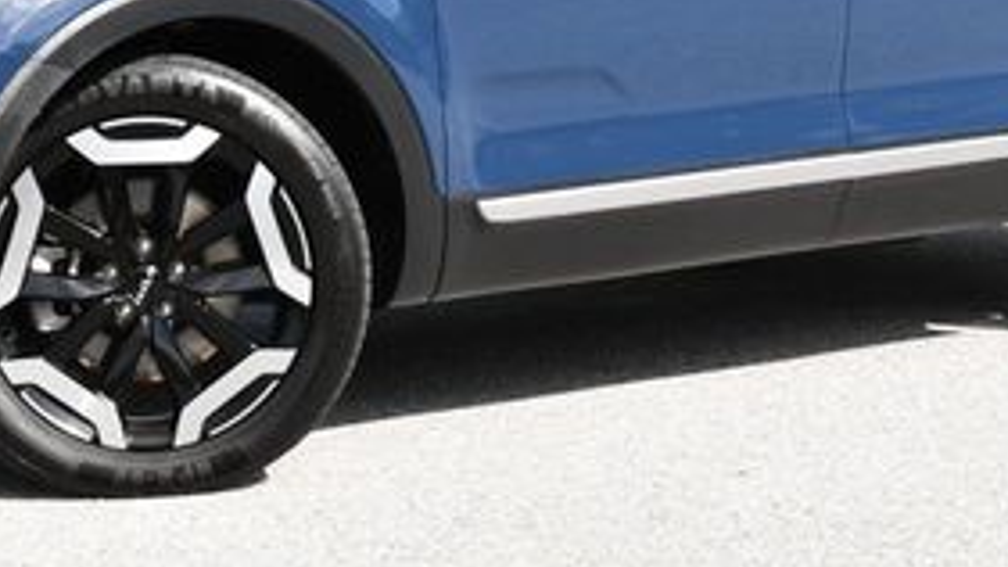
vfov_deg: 9.6
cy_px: -118
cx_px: 366
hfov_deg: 17.3
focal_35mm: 124
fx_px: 3314
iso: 160
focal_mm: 26
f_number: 8
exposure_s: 1/250
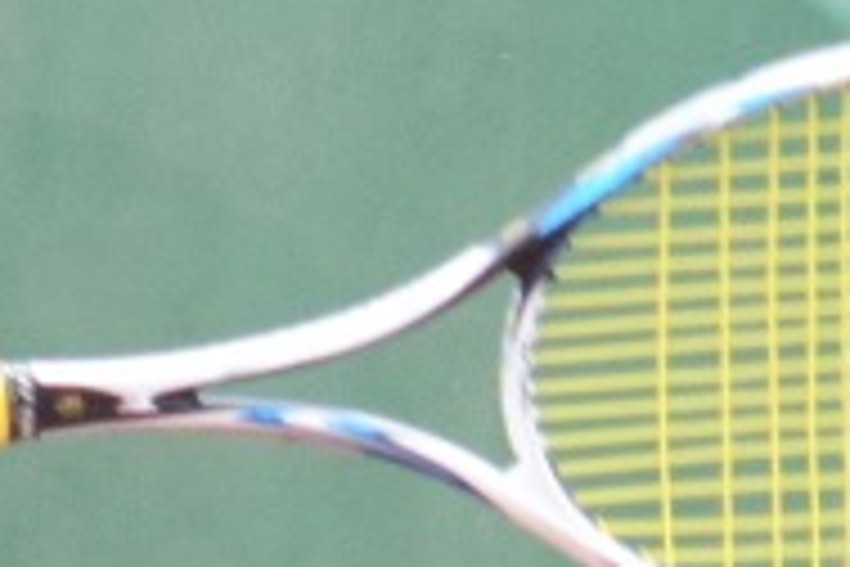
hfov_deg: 1.9
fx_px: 25348
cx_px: -157
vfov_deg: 1.3
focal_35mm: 1074
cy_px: 1107
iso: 1250
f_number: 4.8
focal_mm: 135
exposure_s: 1/1250
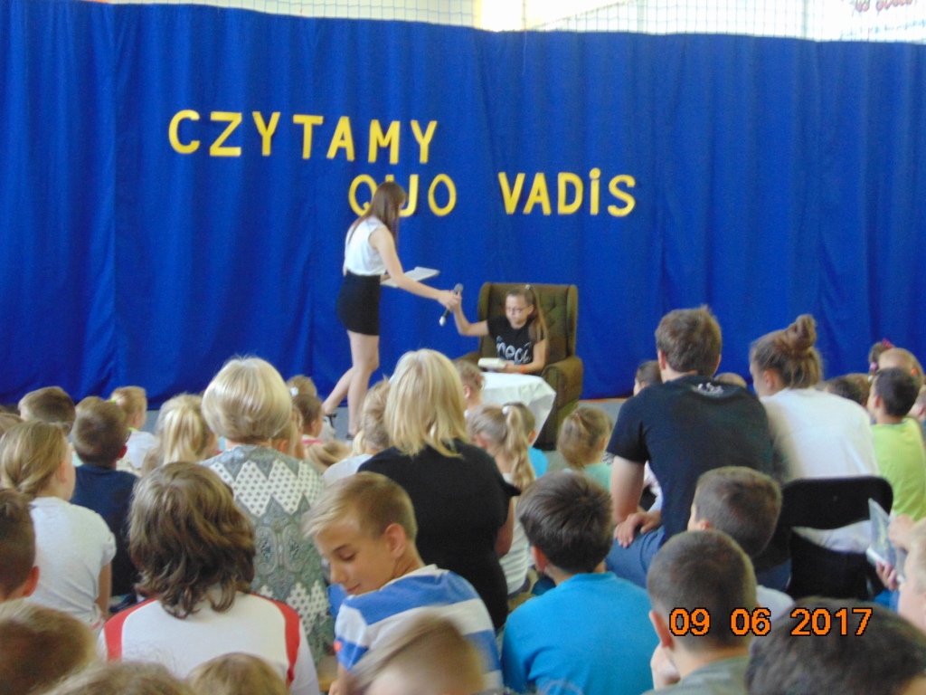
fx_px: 1605
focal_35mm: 60
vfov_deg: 24.4
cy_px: 348
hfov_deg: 32.2
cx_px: 463
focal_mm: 10.8
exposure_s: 1/13
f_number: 3.6
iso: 400
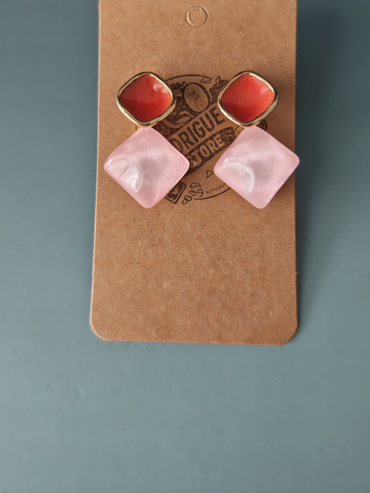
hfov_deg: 44.2
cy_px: 168
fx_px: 456
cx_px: 192
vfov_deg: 55.7
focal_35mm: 32
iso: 1031
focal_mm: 6.57
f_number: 1.68
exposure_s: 1/33.3
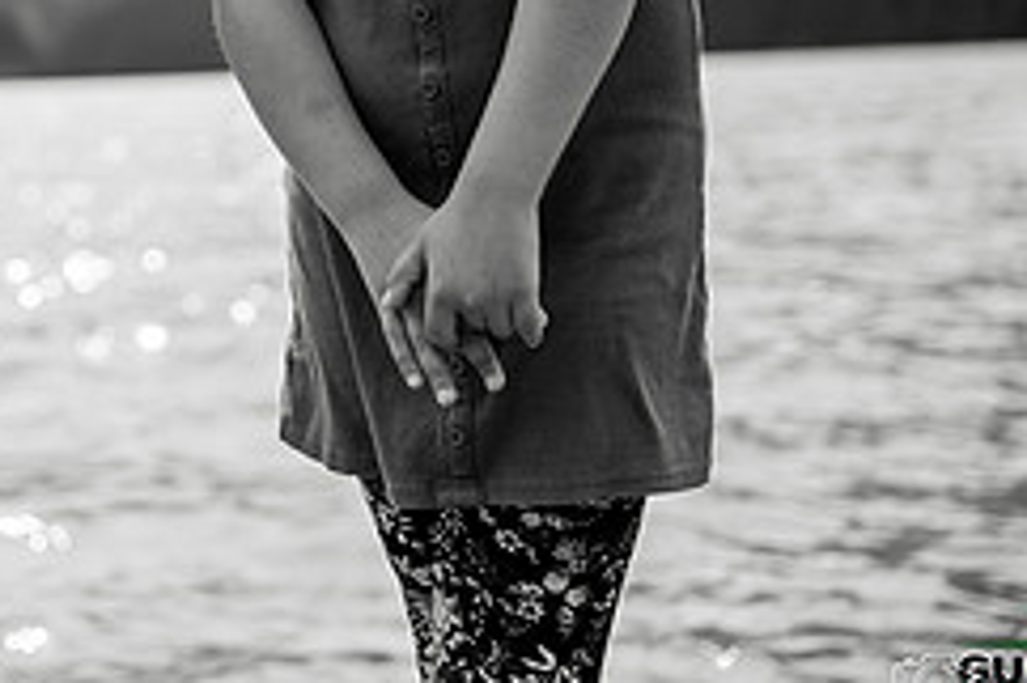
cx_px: -47
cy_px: -74
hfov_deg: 23.0
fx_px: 2395
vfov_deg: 15.8
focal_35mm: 84
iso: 200
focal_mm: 35
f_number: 2
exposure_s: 1/4000
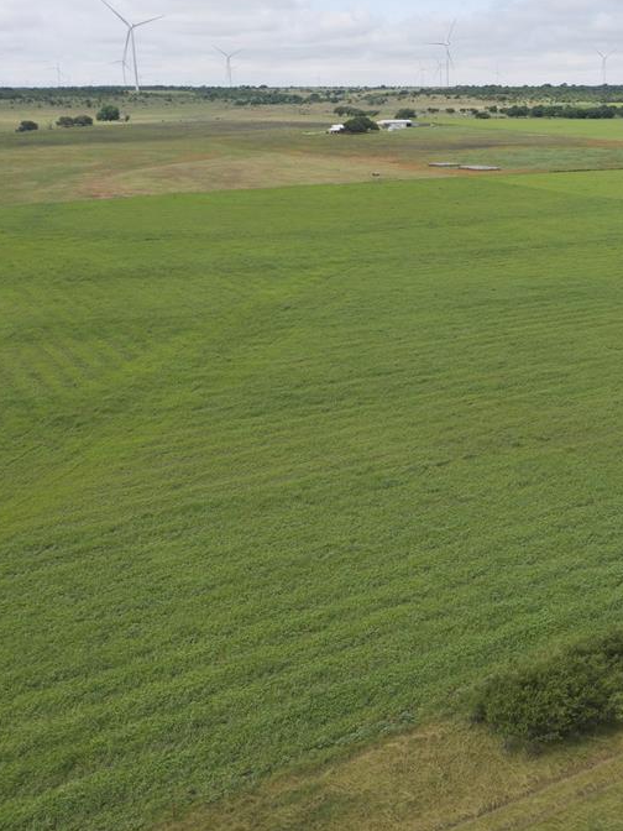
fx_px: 984
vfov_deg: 45.8
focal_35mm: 41
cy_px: 412
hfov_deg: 34.0
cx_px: 508
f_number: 5.6
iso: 100
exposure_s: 1/500
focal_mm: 10.26
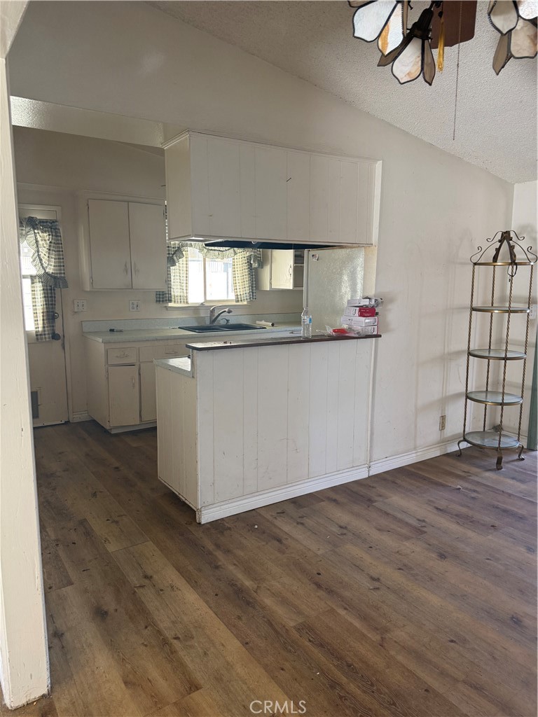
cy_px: 358
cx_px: 269
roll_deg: -1.5
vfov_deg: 71.6
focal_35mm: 24
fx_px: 497
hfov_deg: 56.8
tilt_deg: -8.6
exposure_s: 1/94
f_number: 1.78
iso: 200
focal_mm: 6.76
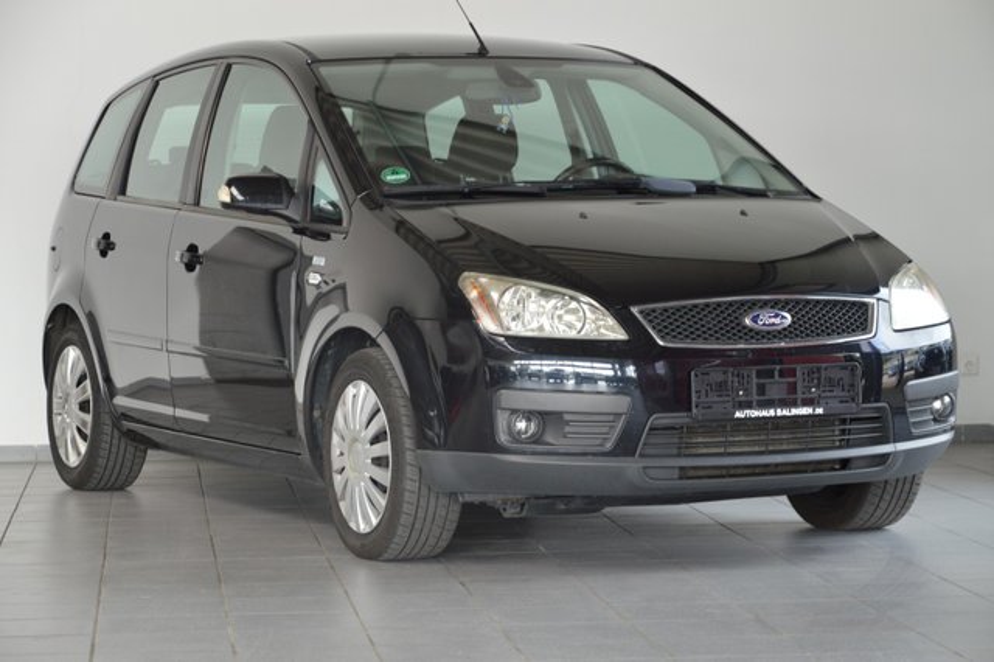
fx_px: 3105
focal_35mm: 112
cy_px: 331
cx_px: 497
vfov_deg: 12.2
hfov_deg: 18.2
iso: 400
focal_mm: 75
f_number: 5.3
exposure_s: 1/60
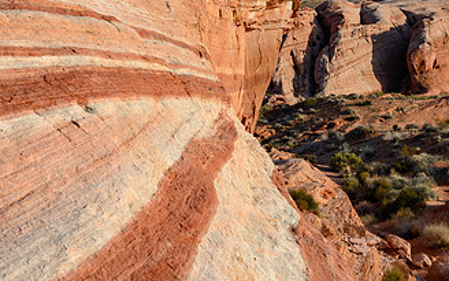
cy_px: 86
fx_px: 661
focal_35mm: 54
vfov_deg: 23.8
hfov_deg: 37.4
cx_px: 270
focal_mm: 30
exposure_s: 1/80
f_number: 16
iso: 100
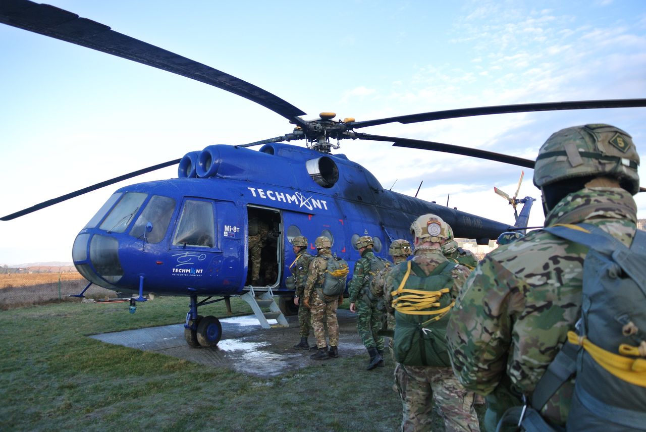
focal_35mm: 28
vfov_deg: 46.5
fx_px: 503
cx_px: 323
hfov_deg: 65.4
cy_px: 216
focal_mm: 10.7
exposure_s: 1/160
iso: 100
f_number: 3.5
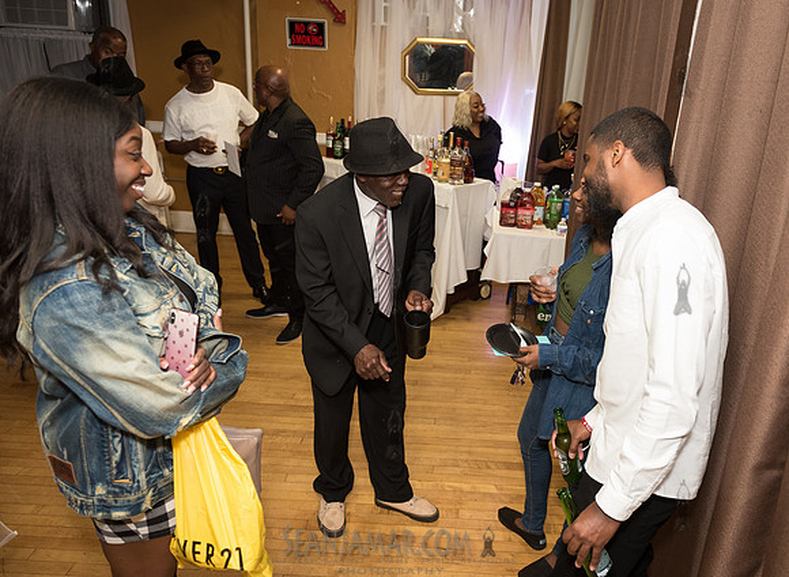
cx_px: 467
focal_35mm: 28
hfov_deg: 64.2
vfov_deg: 49.6
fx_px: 623
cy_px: 265
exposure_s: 1/250
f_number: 3.5
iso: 2000
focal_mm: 24
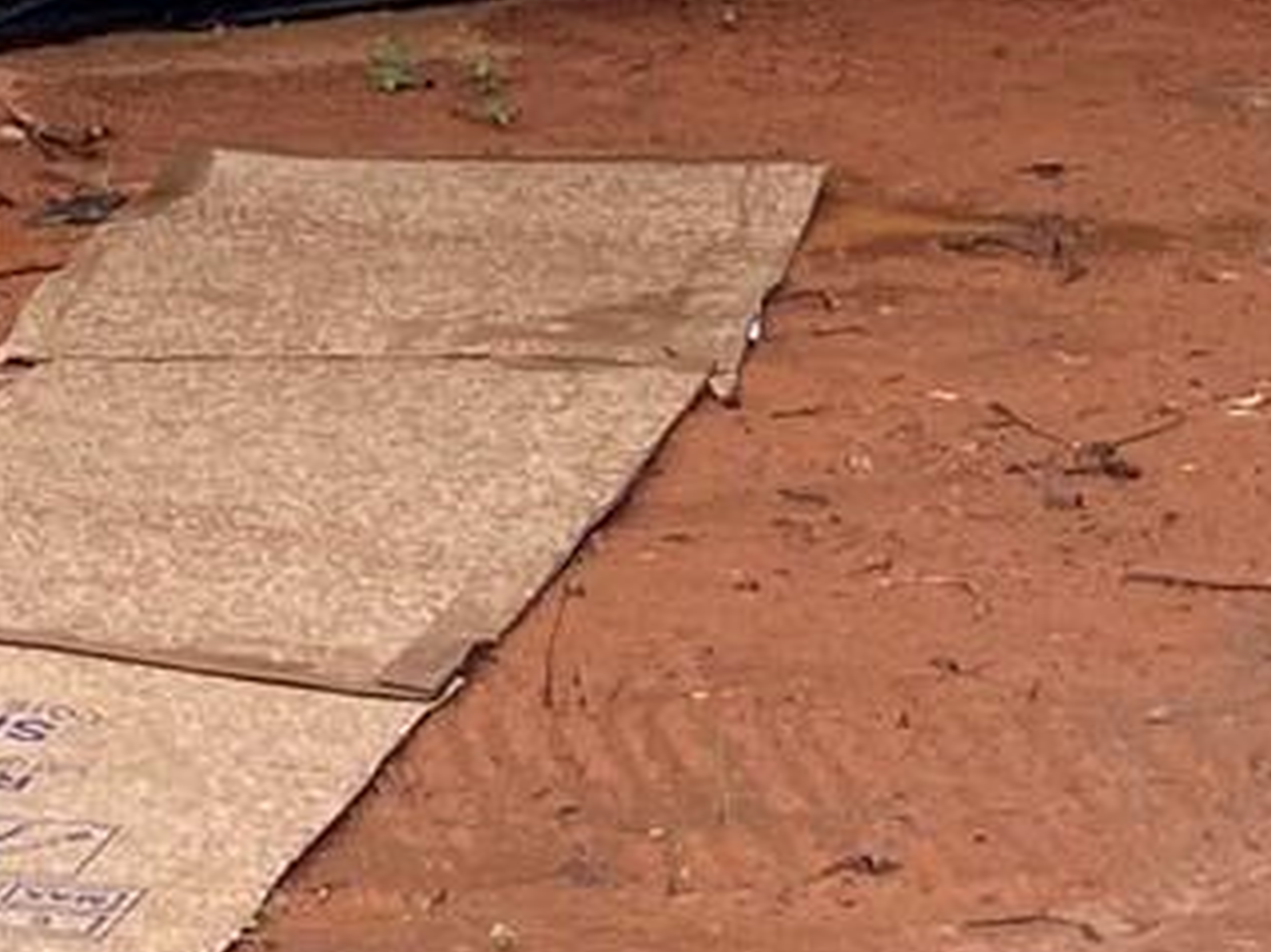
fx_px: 6129
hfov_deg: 11.5
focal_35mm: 167
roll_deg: +0.2
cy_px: -1597
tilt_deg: +2.8
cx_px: -402
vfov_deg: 8.0
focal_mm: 4.25
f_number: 1.8
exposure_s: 1/827
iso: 32
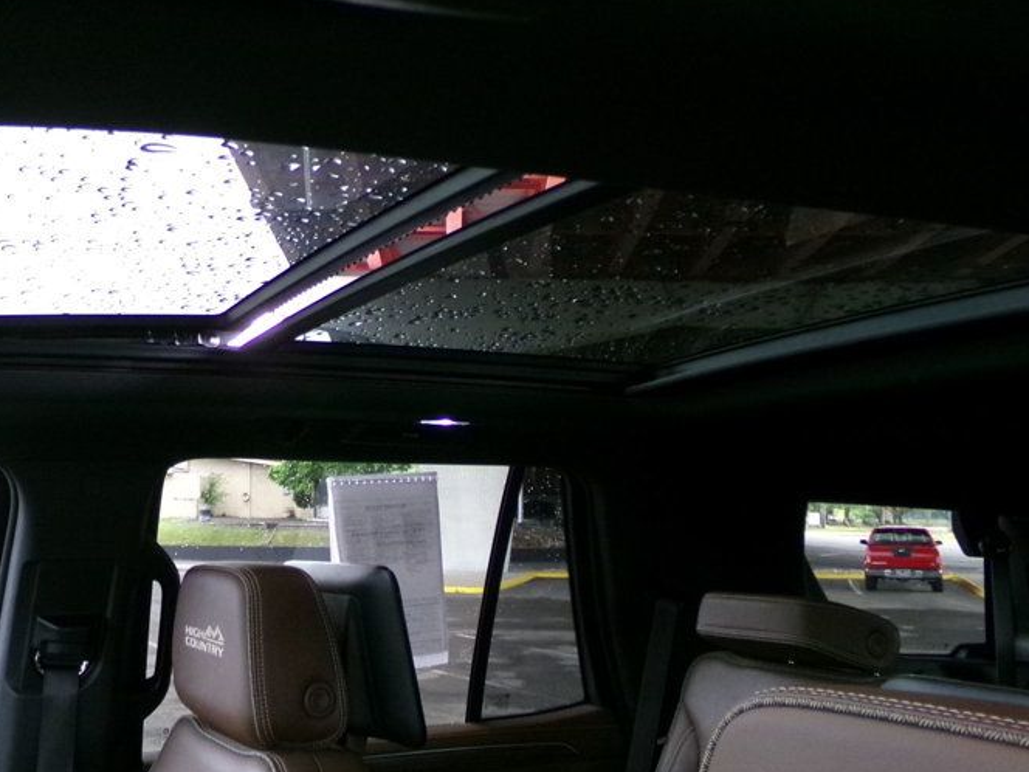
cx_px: 288
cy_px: 380
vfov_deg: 38.7
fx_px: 1100
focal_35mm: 37
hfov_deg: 48.6
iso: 486
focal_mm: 4.3
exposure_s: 1/60
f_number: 3.7
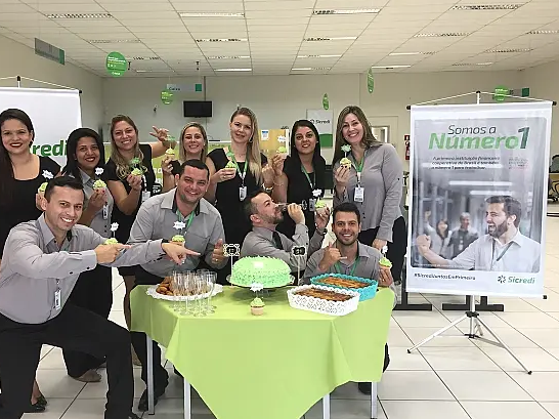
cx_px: 239
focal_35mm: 34
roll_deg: +1.9
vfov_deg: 41.8
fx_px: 549
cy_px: 203
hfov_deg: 53.8
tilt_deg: -5.3
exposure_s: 1/30
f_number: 2.2
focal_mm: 4.15
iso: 80
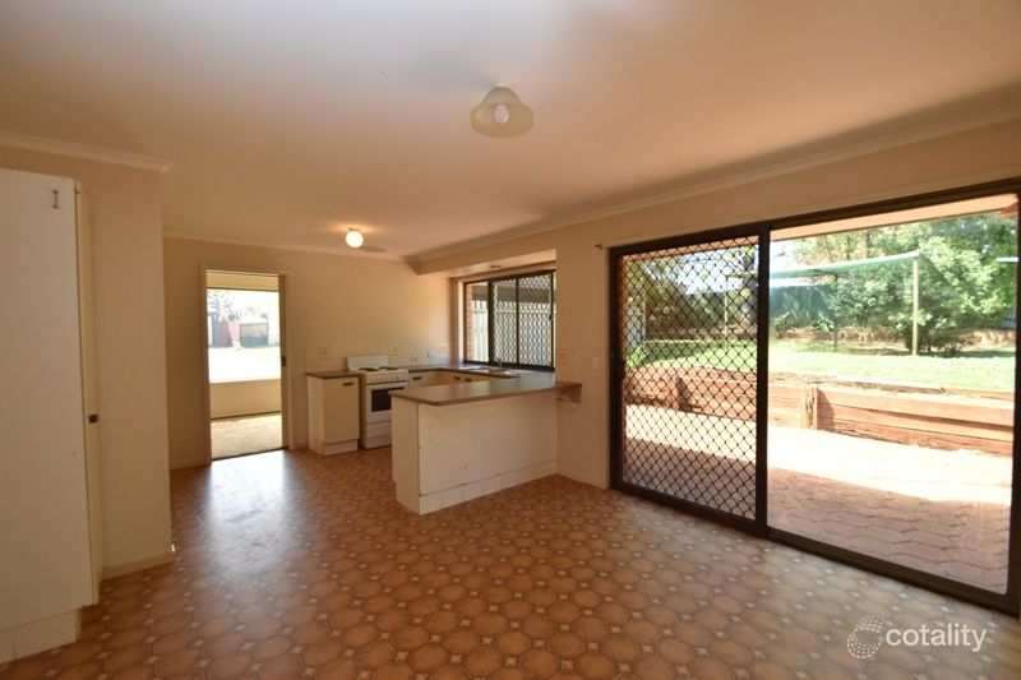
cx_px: 510
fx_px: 425
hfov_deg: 100.4
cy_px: 340
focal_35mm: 15
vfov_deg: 77.3
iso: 500
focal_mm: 10
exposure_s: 1/200
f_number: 7.1
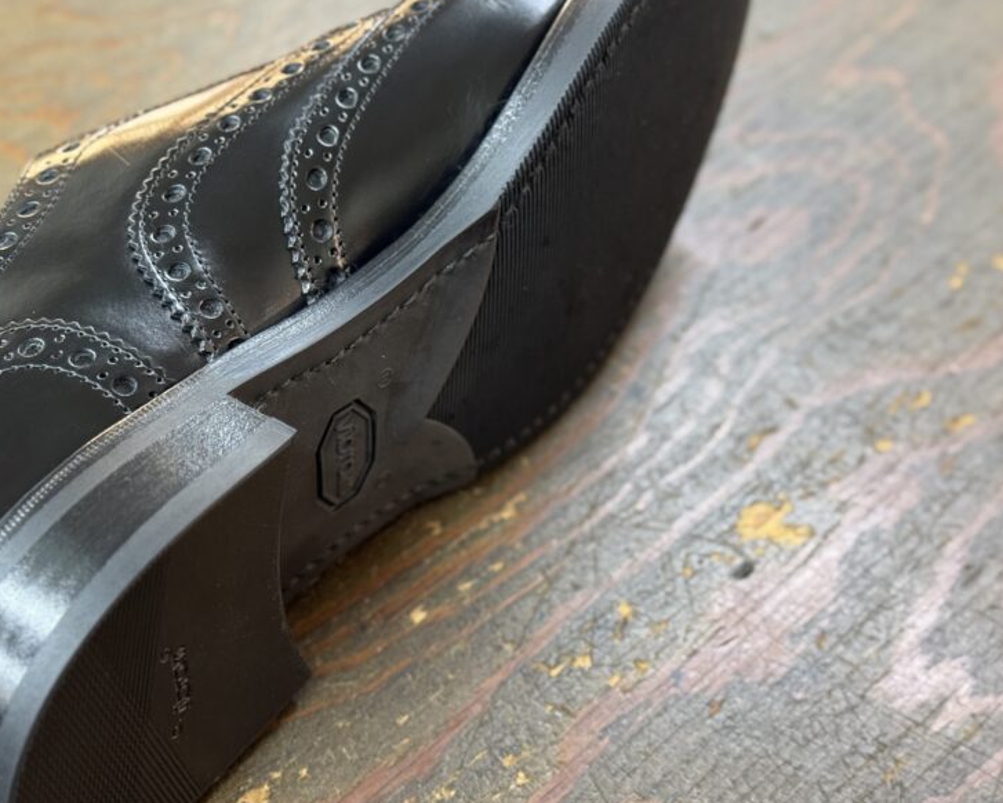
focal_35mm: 66
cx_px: 301
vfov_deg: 23.2
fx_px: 1960
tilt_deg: -48.1
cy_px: 413
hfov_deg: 28.4
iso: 400
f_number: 1.78
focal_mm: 6.76
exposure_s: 1/40
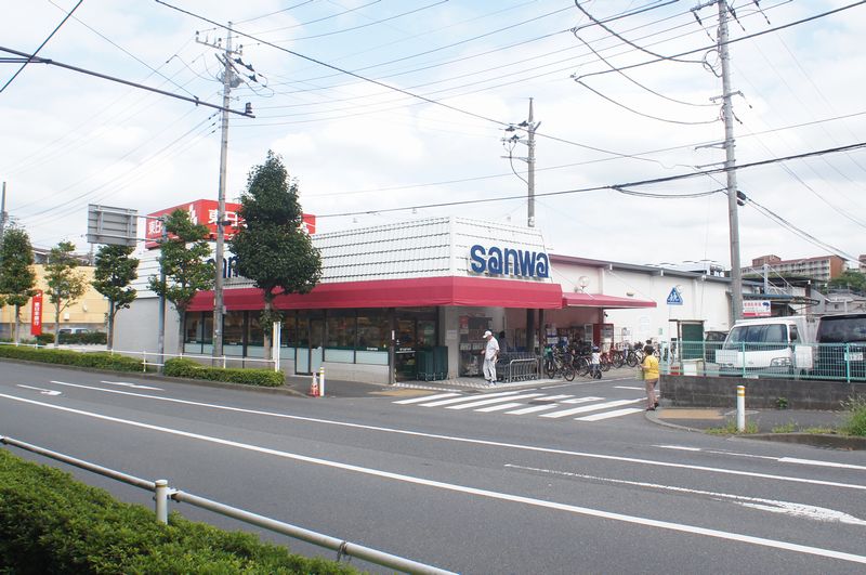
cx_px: 433
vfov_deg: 36.8
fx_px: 865
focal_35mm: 36
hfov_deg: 53.2
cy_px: 288
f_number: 7.1
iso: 200
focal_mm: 16
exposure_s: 1/200
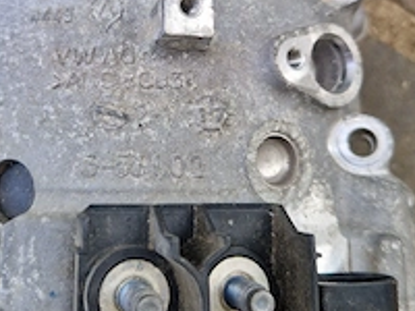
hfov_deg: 41.1
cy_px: 73
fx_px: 551
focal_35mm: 46
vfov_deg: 30.9
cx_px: 166
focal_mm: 5.4
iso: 50
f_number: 1.8
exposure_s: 1/196
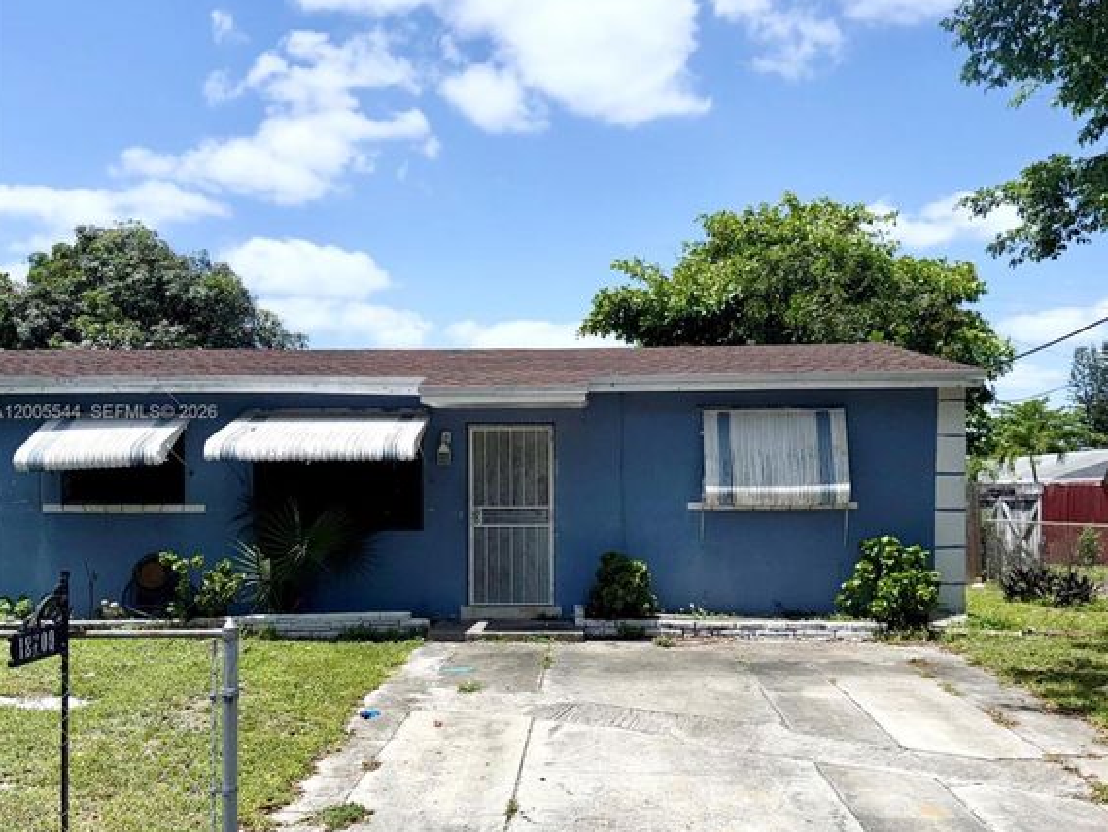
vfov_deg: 54.9
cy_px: 415
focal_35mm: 25
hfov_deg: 69.4
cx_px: 566
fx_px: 801
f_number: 1.78
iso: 50
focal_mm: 6.76
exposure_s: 1/15625
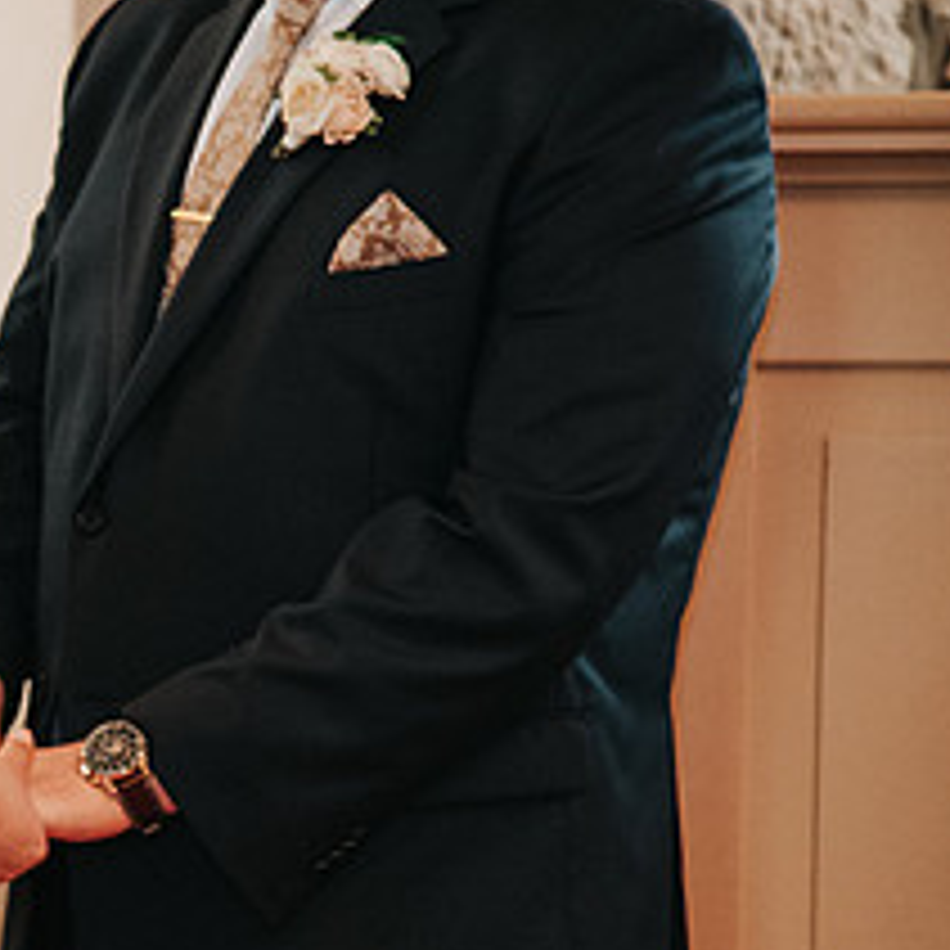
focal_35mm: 285
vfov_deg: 6.1
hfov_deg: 6.1
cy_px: 772
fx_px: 8849
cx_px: -234
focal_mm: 120
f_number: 4
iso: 3200
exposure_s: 1/60
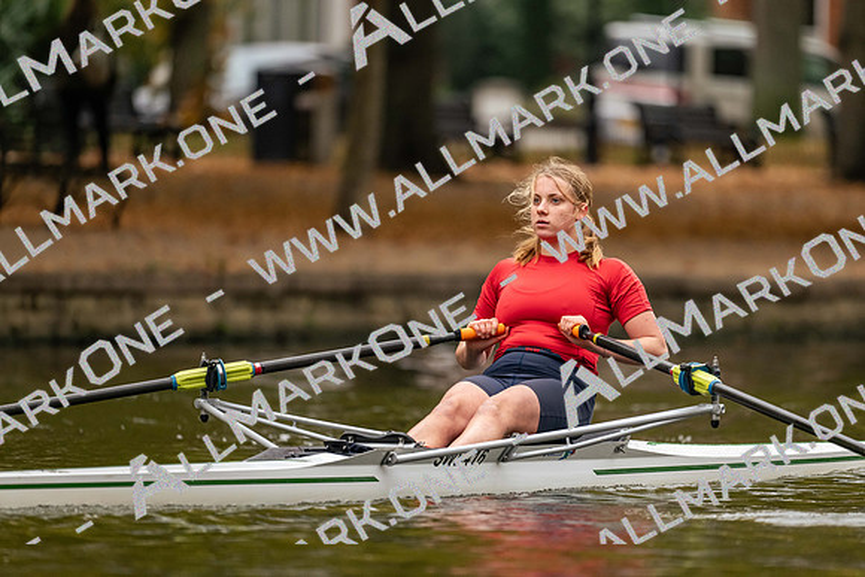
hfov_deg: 5.2
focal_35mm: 400
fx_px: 9613
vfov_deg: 3.4
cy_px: 288
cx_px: 432
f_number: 4.5
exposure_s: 1/2500
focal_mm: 400
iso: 2500
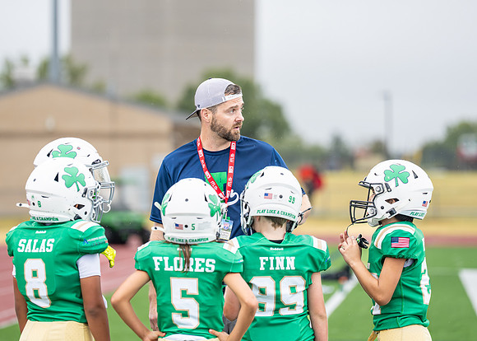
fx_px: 2957
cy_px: 139
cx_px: 221
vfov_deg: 6.6
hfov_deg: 9.2
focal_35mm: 218
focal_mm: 170
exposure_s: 1/1000
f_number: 2.8
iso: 500
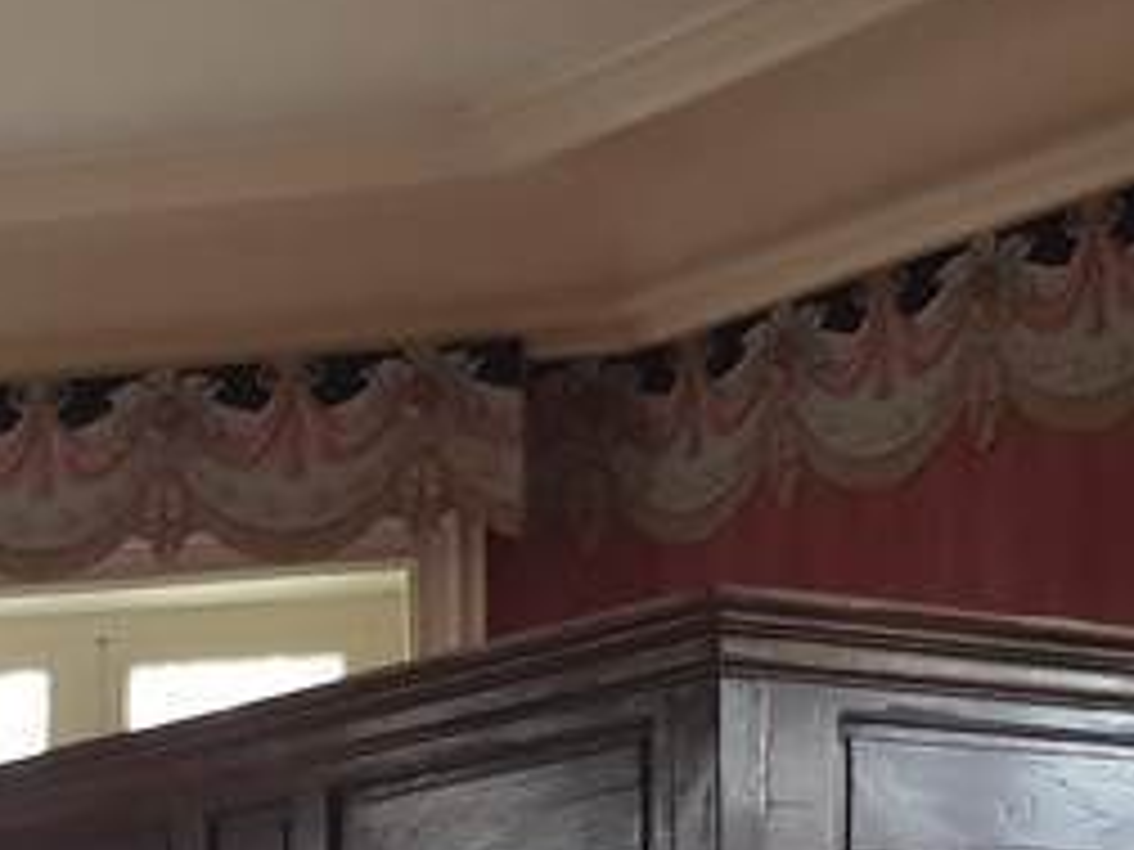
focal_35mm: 124
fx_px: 4062
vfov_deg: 11.3
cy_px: 1417
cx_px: -338
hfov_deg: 15.2
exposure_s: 1/33
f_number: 1.7
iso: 250
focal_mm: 4.3
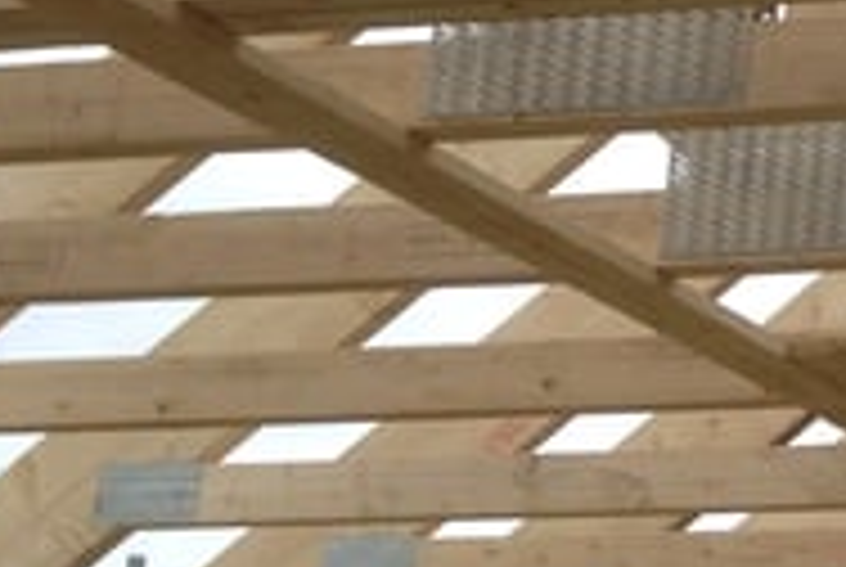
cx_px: 1593
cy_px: 261
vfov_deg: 9.8
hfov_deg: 13.0
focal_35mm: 140
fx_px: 3295
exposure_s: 1/414
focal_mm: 4.12
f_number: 2.4
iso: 50
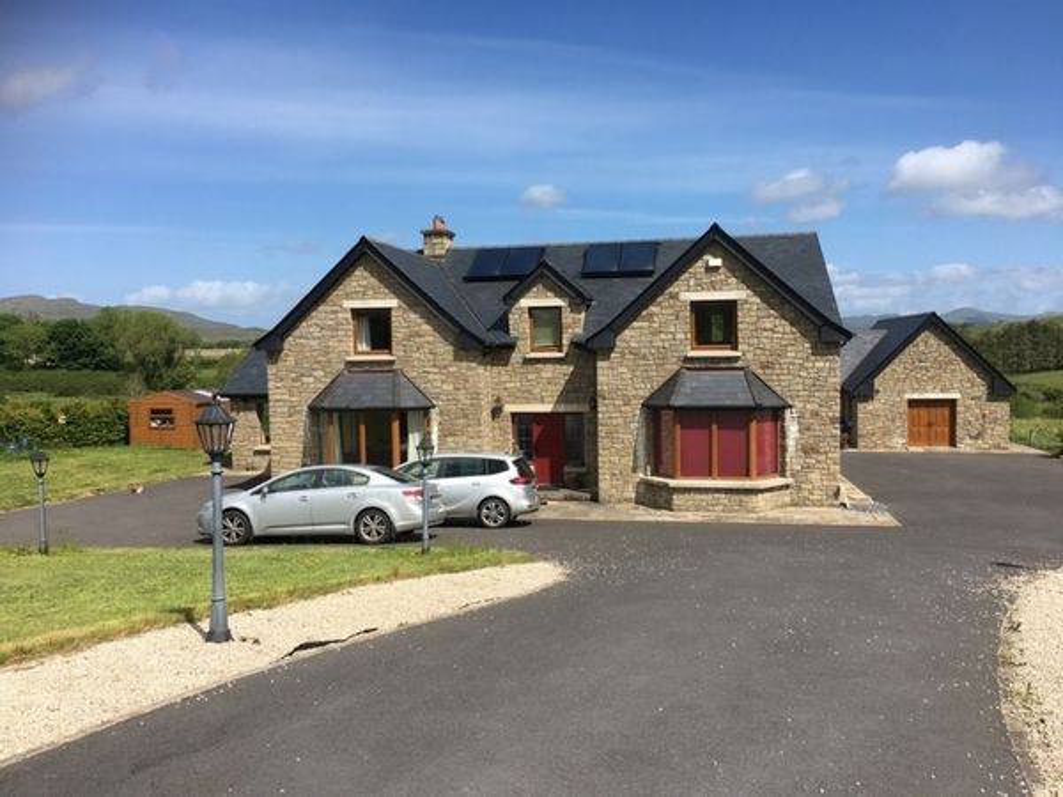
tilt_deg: -2.2
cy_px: 398
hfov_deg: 61.7
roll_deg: +0.7
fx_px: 891
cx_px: 532
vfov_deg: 48.2
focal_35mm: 29
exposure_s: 1/1748
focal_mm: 4.15
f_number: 2.2
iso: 25
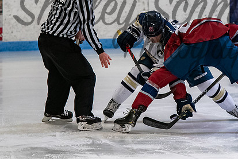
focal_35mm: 527
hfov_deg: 3.9
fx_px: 3488
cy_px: 28
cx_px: 173
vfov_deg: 2.6
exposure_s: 1/800
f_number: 3.2
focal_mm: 190
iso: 2500
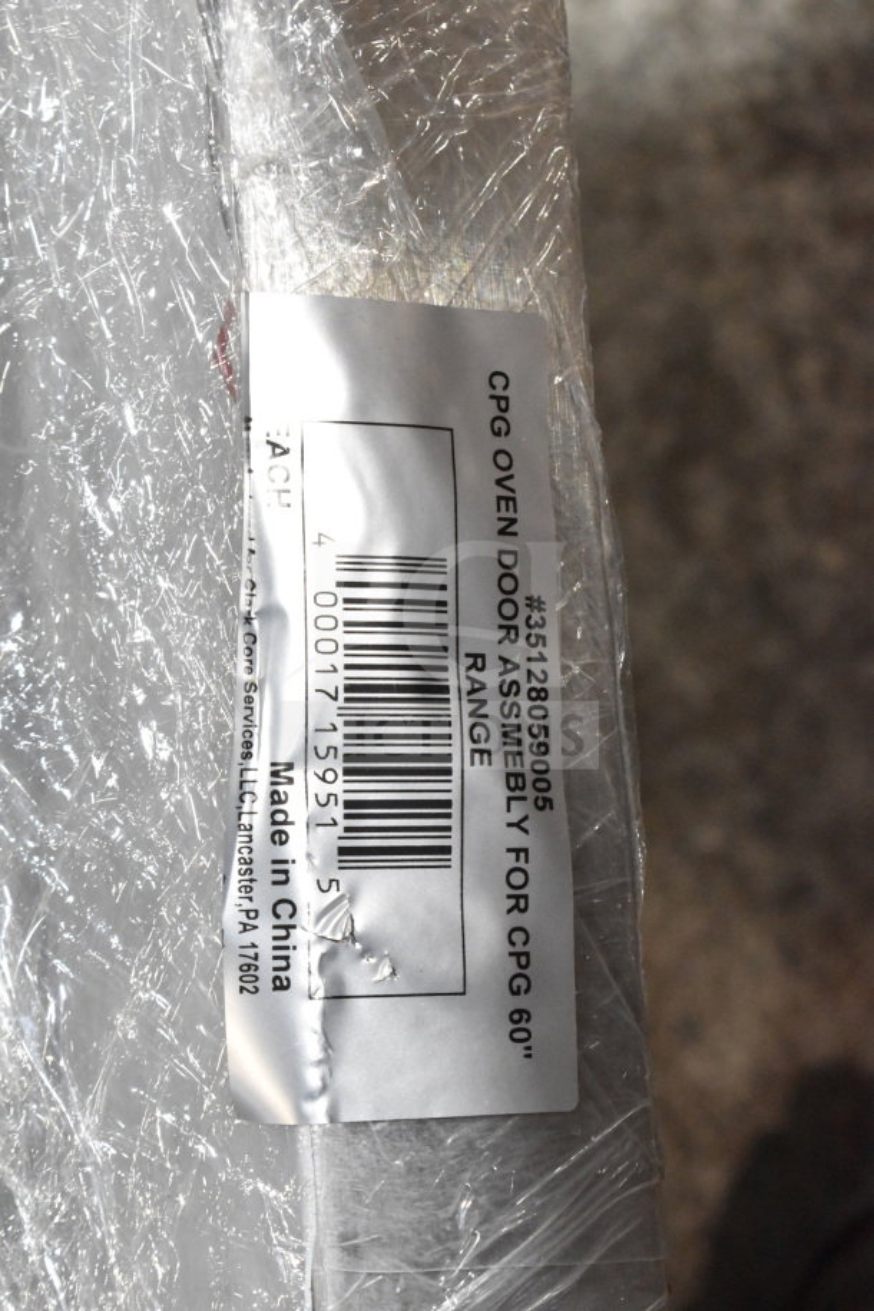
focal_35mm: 82
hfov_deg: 16.6
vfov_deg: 24.6
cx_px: 437
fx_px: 3004
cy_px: 656
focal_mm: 55
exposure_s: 1/320
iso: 6400
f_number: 9
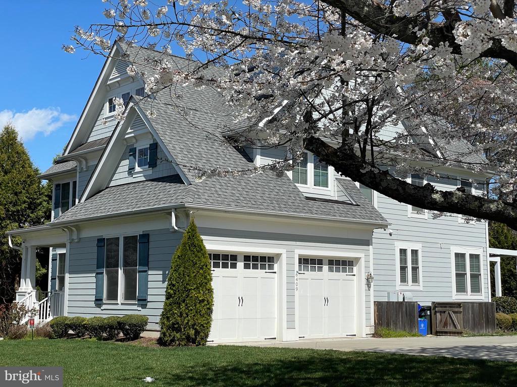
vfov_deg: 28.0
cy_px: 194
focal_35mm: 52
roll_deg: -0.3
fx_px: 777
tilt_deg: +8.0
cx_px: 258
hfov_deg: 36.8
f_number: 2
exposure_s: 1/2283
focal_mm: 6
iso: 25
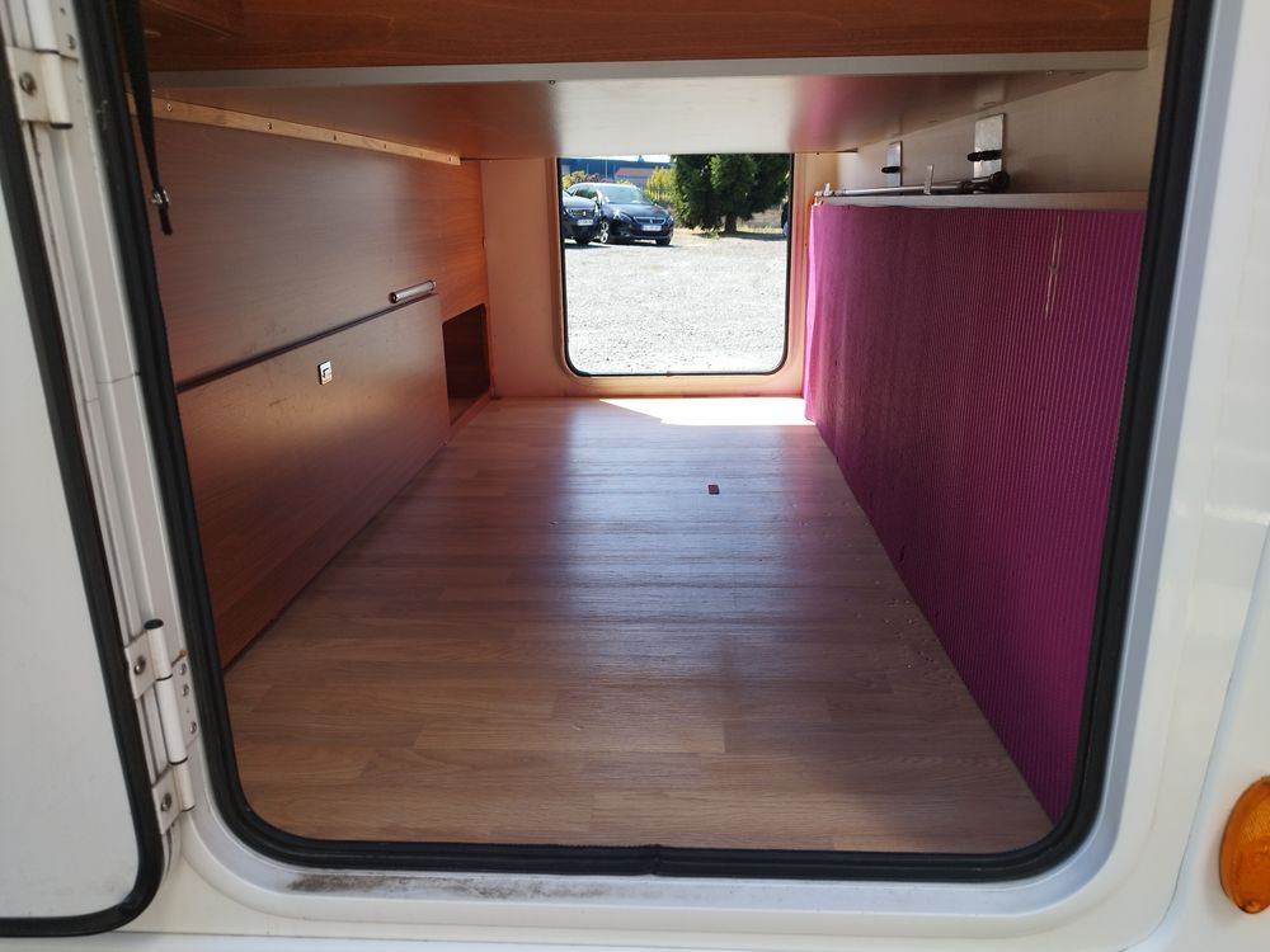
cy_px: 476
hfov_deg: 71.6
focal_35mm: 24
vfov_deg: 56.8
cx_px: 635
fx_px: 881
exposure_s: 1/238
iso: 50
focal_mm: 5.89
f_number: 1.89
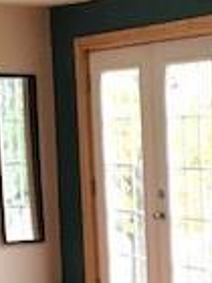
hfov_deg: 11.3
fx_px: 1045
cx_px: 279
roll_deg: +1.0
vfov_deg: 14.8
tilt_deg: -10.4
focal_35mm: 128
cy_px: 354
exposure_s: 1/17
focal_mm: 3.99
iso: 40
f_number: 1.8
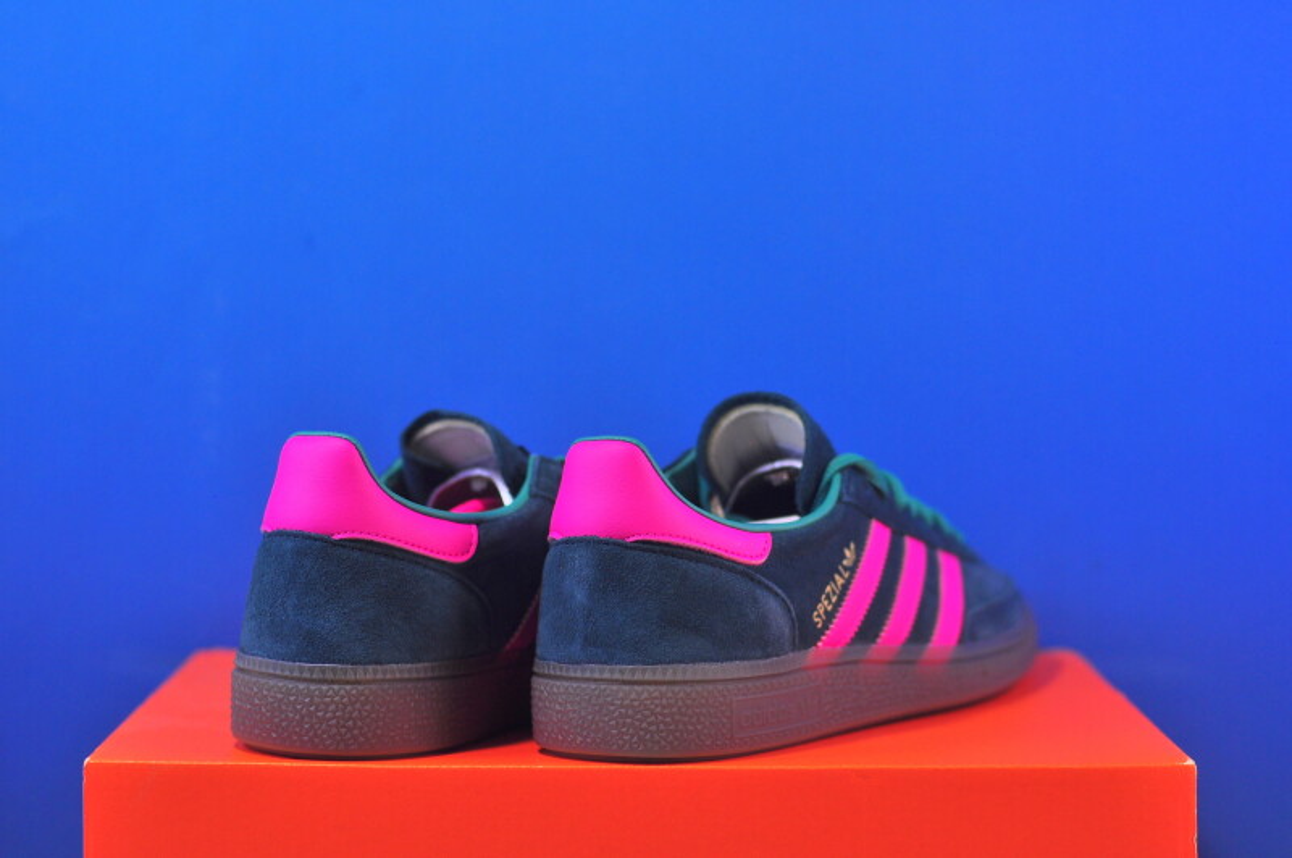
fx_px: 2688
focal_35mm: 75
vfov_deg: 18.1
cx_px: 646
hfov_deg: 27.0
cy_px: 429
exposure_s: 1/320
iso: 250
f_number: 2.5
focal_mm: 50
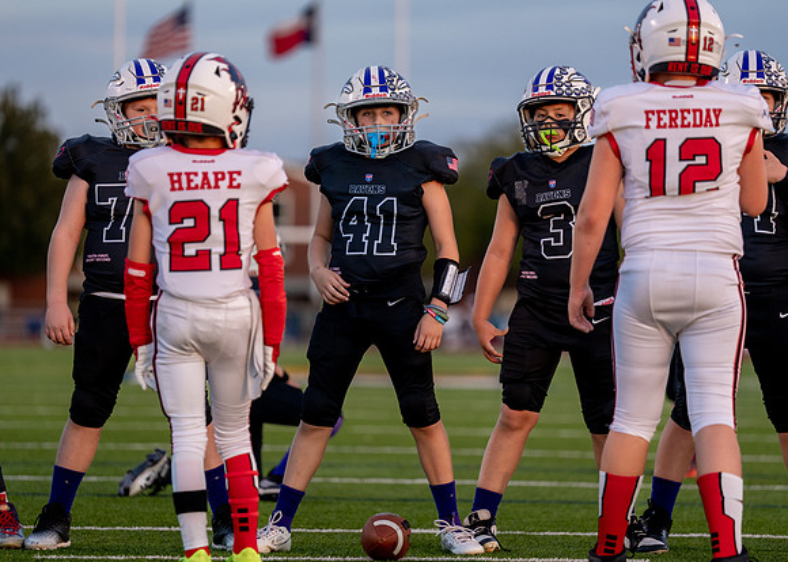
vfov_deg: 7.5
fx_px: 4267
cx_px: 394
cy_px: 281
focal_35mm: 191
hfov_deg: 10.6
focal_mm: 182
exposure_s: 1/1250
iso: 800
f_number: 2.8
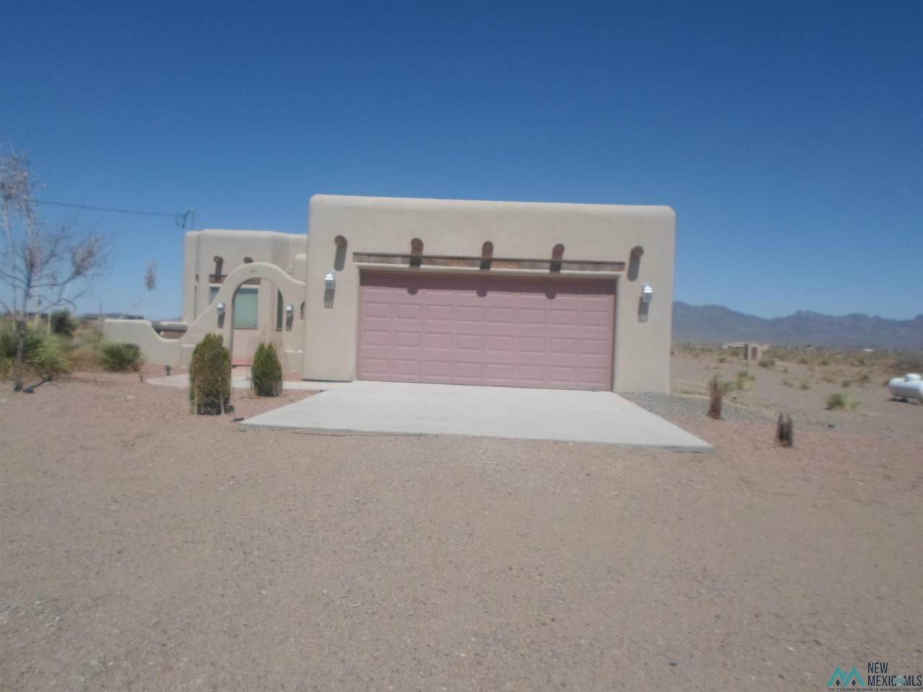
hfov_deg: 69.4
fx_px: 667
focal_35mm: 25
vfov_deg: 54.9
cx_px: 462
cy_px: 346
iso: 80
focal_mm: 4.5
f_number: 9.2
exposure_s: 1/250
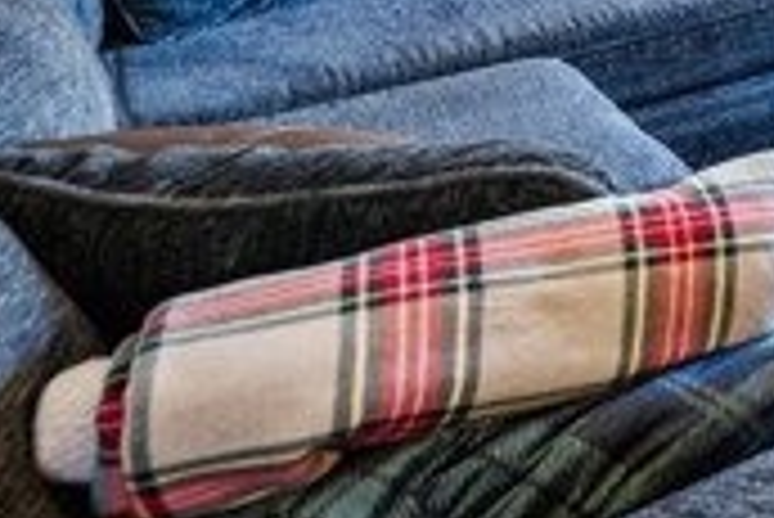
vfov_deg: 19.2
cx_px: 1413
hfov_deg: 21.9
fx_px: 1119
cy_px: -430
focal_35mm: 52
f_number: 9
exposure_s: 1
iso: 250
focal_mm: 14
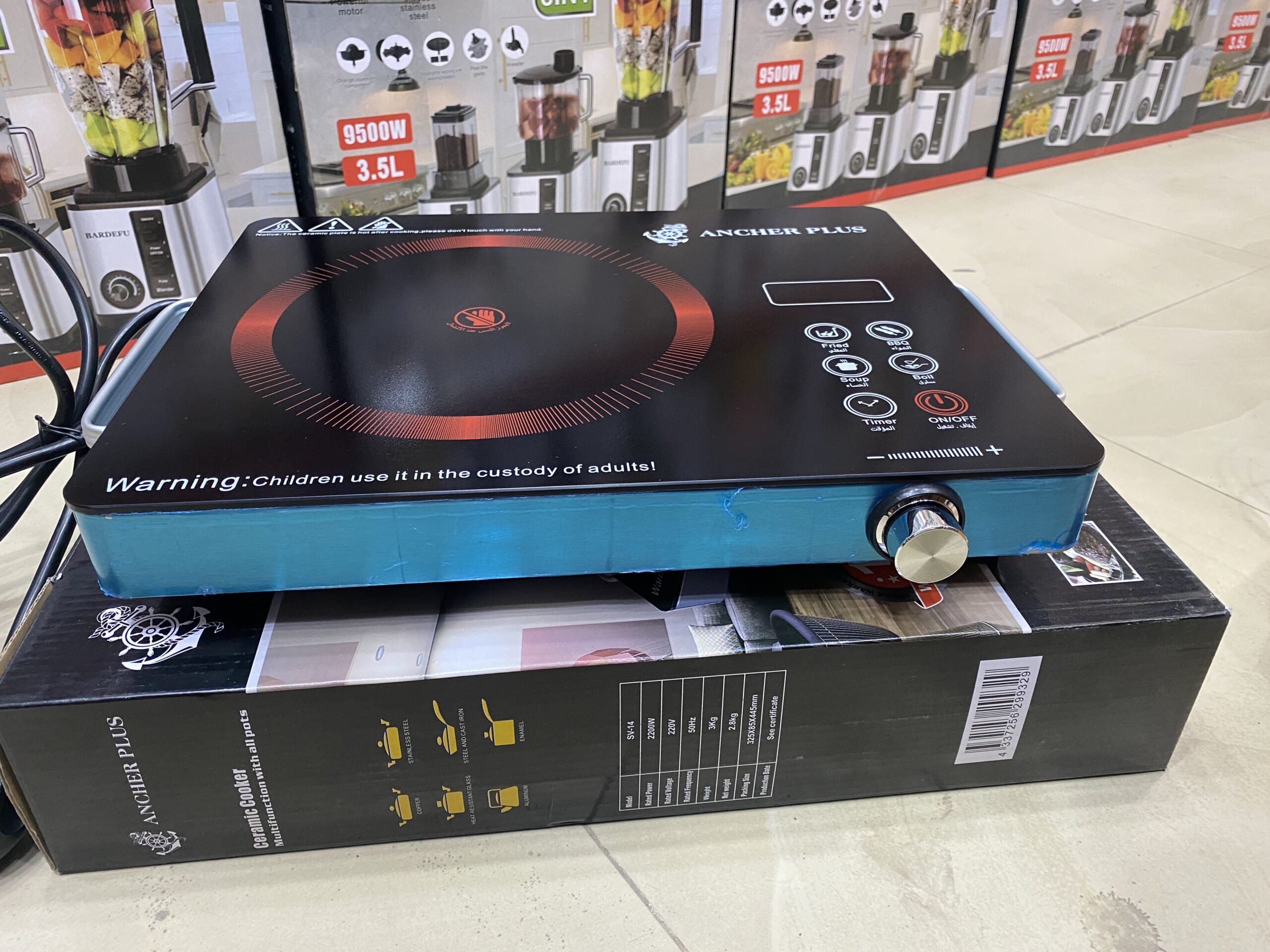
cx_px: 635
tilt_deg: -32.4
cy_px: 476
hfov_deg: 67.3
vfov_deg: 53.1
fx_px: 954
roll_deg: -0.4
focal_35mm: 26
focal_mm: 4.25
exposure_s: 1/50
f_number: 1.8
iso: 250
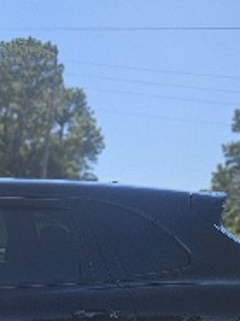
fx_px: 917
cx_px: -148
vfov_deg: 18.3
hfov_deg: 13.8
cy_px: 437
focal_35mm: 99
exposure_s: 1/2000
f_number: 1.8
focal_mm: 5.4
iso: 25
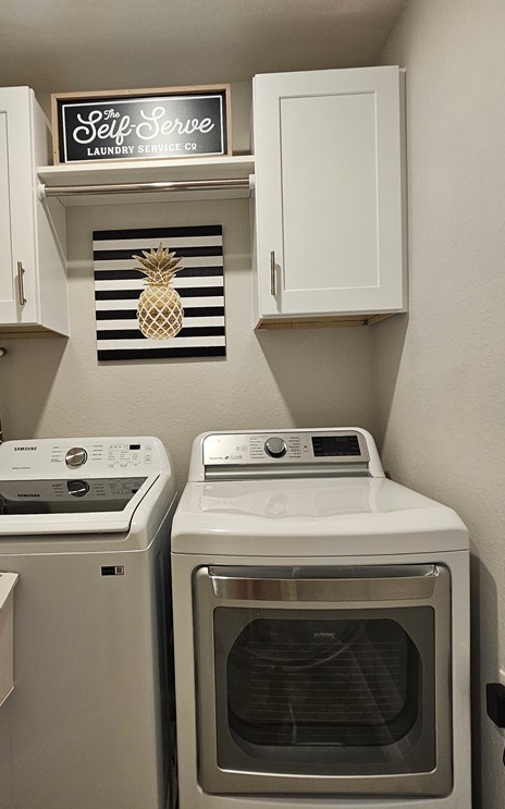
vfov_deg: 88.0
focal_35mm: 19
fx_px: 419
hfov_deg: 61.5
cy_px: 410
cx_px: 197
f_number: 2.2
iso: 200
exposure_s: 1/60
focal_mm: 2.2
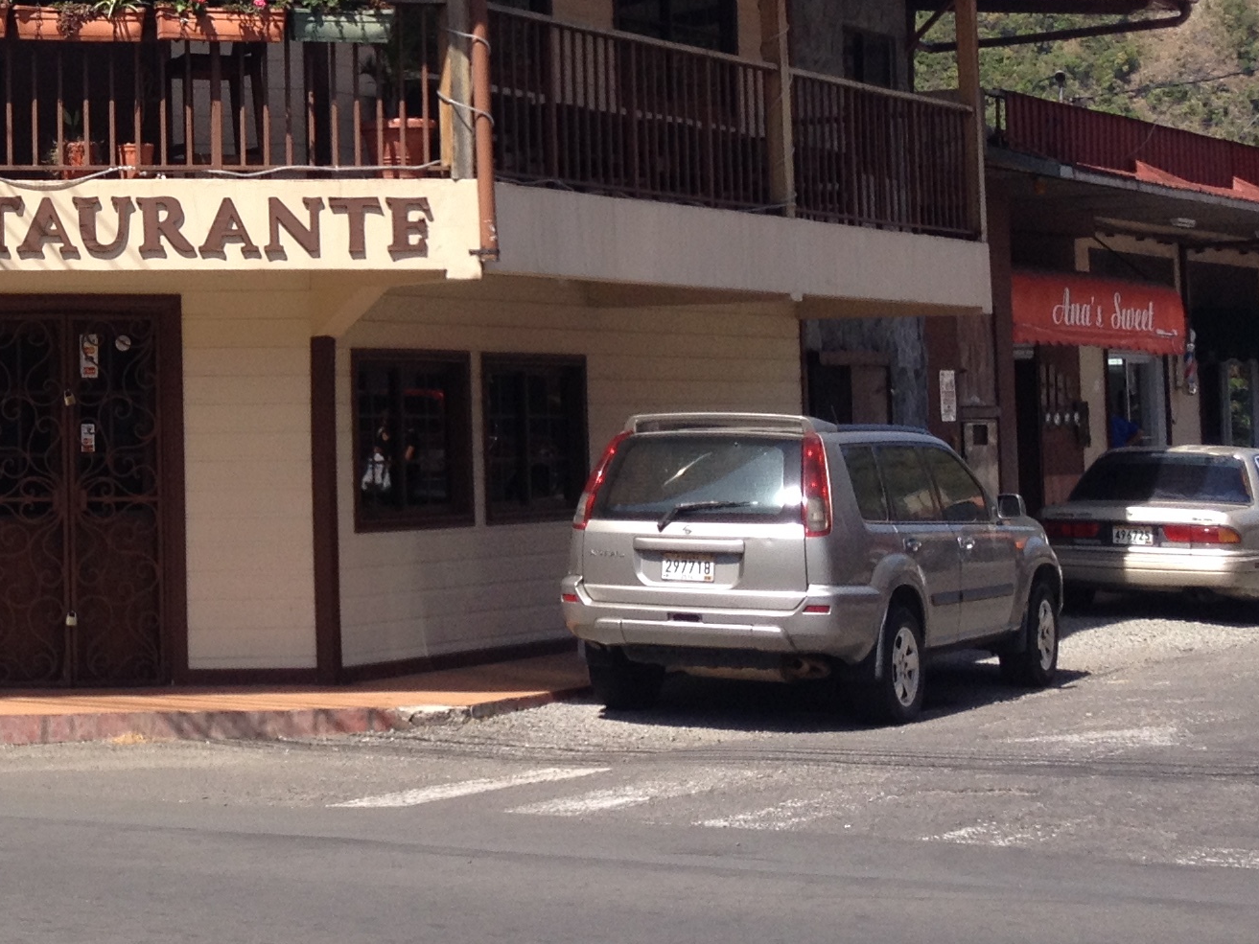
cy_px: 187
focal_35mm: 87
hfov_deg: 21.7
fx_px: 3165
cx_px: -4
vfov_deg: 16.8
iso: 50
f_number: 2.4
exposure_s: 1/1062
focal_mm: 4.28
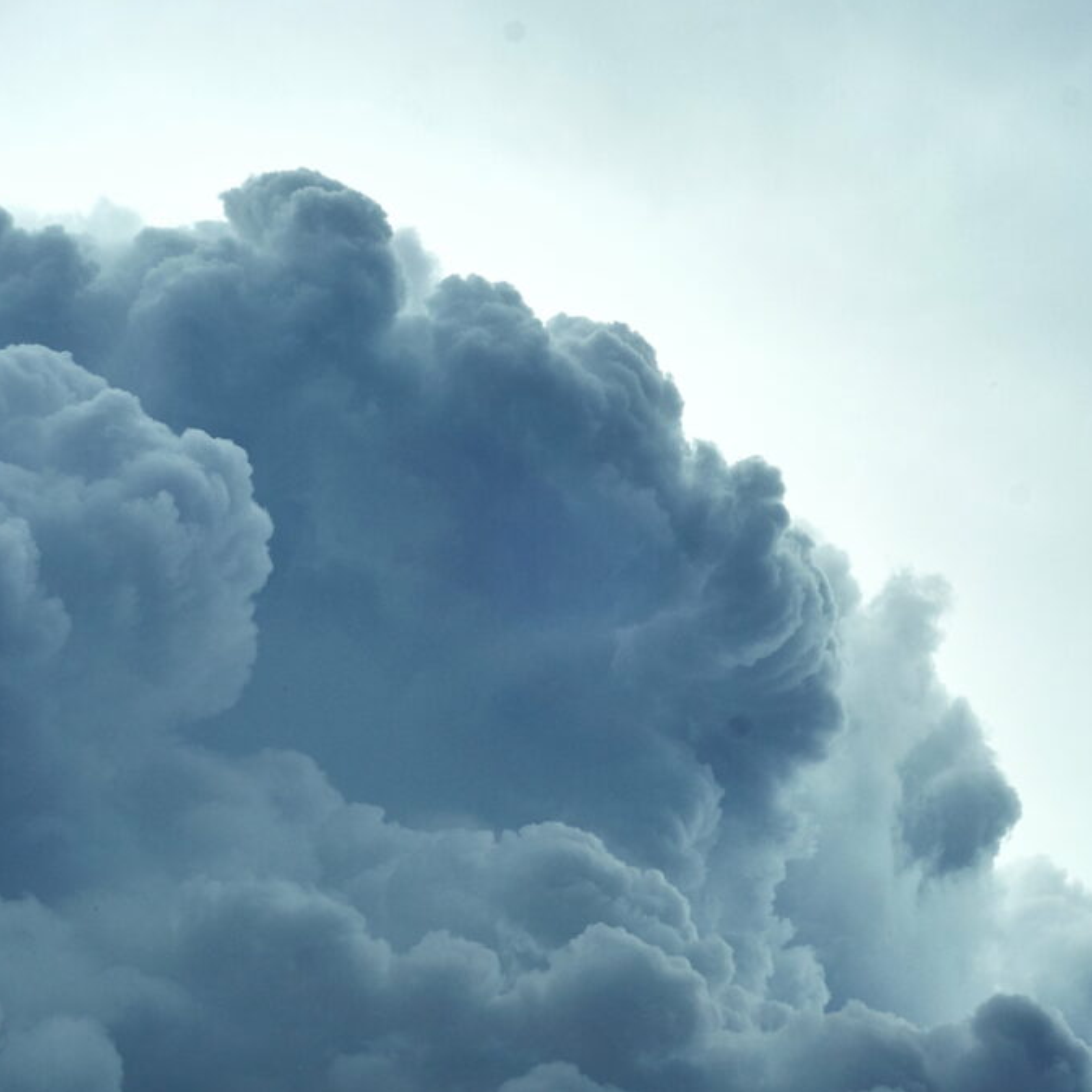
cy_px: 548
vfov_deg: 17.9
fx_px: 3462
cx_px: 556
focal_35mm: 97
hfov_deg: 17.9
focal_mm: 50
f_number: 10
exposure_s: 1/200
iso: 200
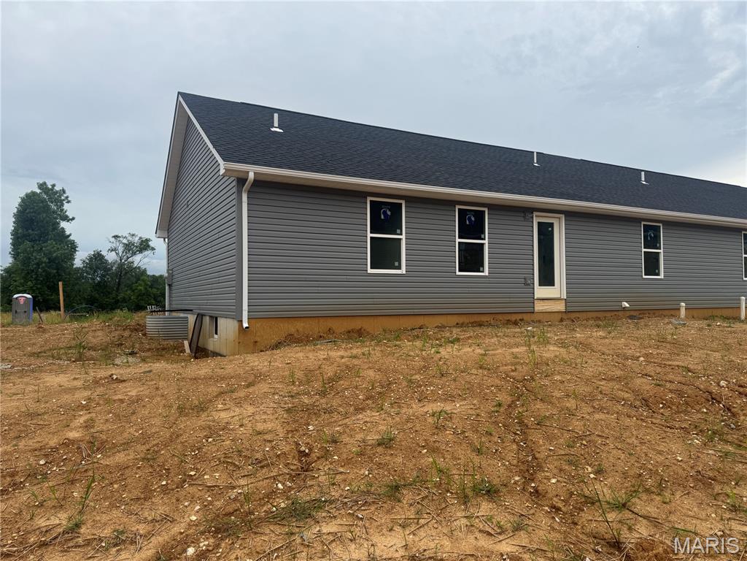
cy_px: 280
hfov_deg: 71.6
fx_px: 518
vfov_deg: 56.8
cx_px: 374
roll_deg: -0.4
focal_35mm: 24
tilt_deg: +1.3
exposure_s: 1/3597
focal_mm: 6.76
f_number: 1.78
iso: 80
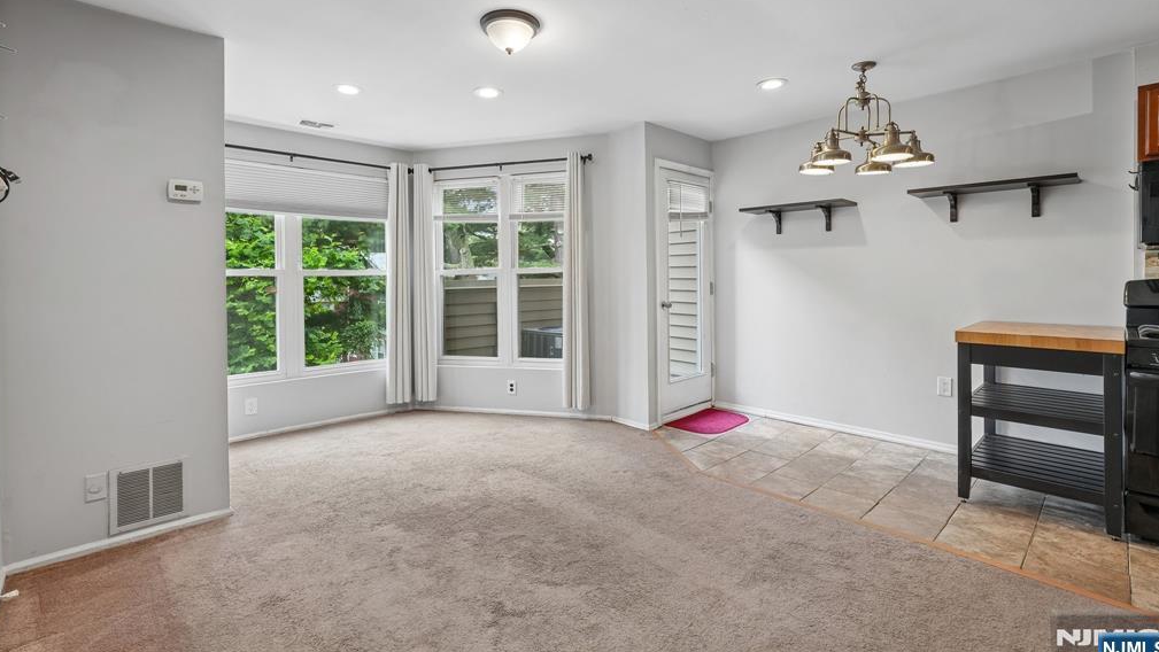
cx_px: 579
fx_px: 523
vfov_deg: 63.6
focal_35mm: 17
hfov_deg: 95.9
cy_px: 273
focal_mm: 16
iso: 400
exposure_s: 1/20
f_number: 8
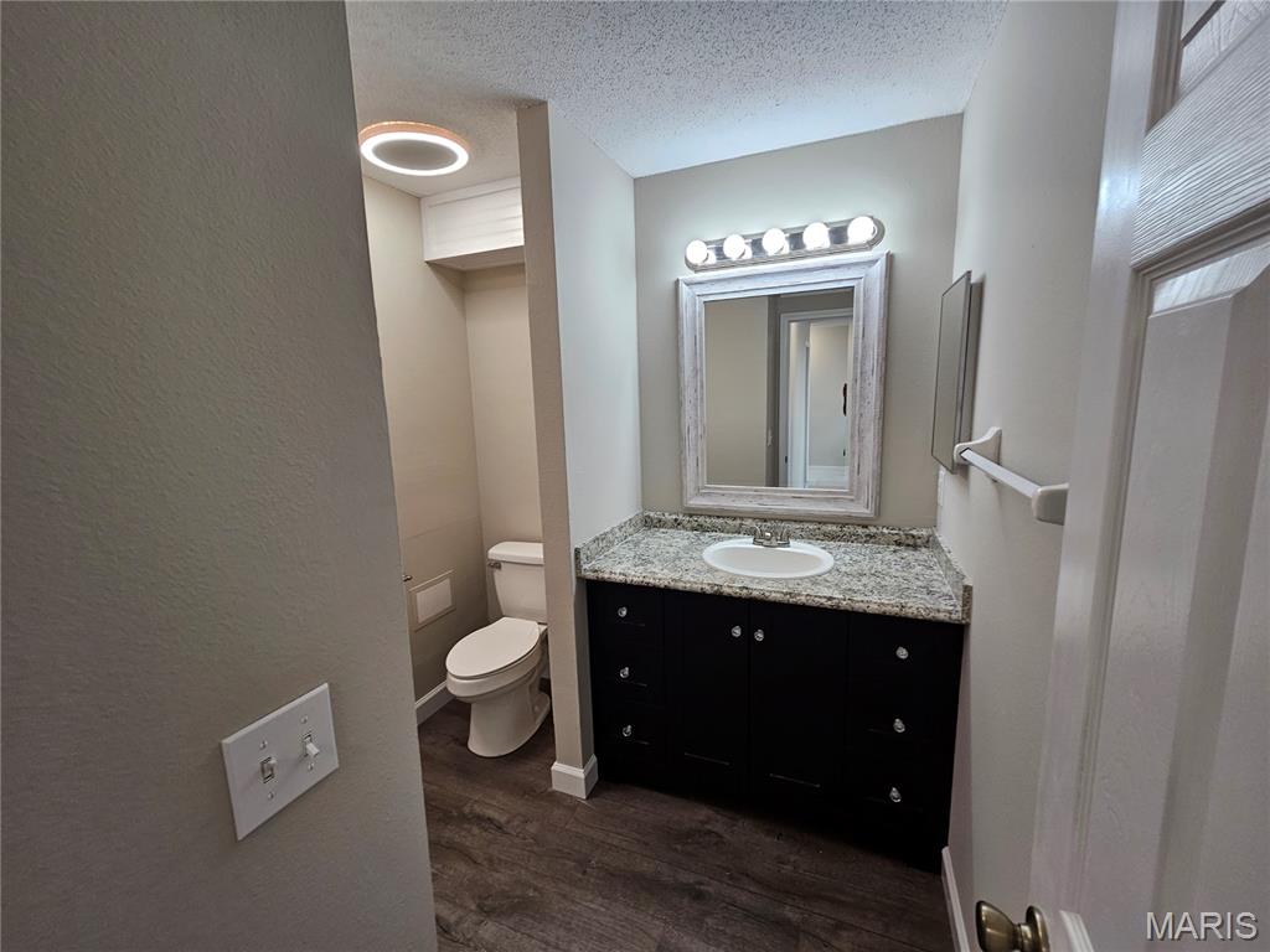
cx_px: 635
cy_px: 476
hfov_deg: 106.2
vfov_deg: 89.9
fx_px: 477
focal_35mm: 13
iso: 100
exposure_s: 1/60
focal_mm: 2.2
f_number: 2.2
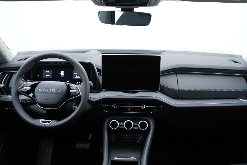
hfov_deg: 53.1
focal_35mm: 36
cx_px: 124
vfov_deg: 36.9
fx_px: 247
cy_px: 82
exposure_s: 1/40
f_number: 2.8
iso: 200
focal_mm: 24
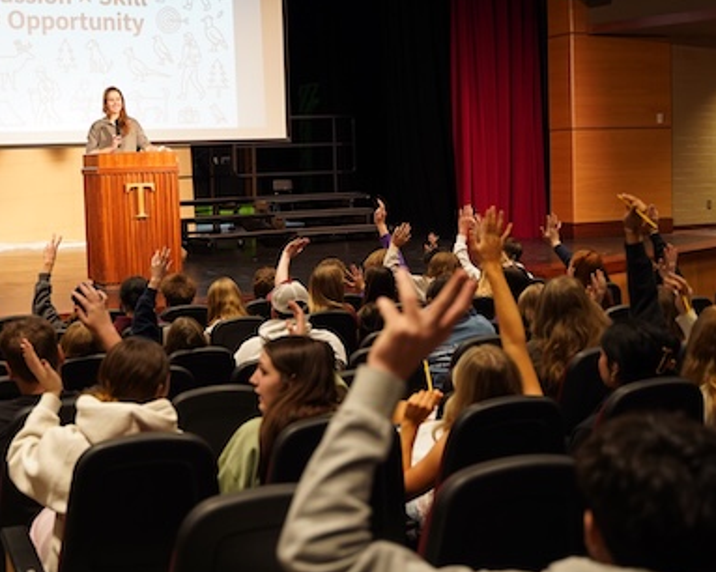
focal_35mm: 55
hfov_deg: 34.1
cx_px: 331
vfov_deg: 27.5
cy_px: 275
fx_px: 1168
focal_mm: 34.1
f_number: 2.8
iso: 2000
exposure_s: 1/160
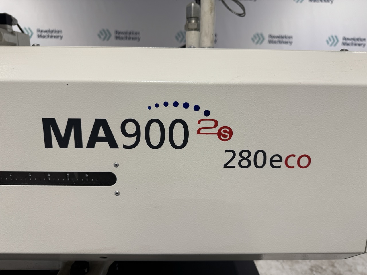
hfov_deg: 71.6
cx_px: 184
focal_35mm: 24
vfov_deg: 56.8
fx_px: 254
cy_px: 138
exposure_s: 1/120
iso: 64
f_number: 1.78
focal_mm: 6.76
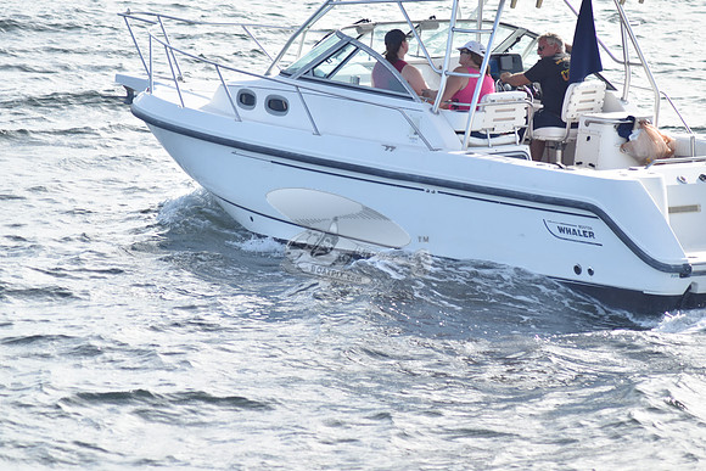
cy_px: 236
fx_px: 5296
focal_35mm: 270
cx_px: 353
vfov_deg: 5.1
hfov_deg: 7.6
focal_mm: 180
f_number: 6.7
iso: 400
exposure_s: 1/1000
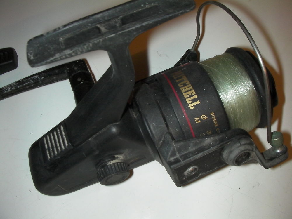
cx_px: 146
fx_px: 321
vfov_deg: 37.7
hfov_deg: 49.0
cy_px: 110
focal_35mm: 38
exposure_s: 1/30
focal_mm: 6.3
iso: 200
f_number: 5.6
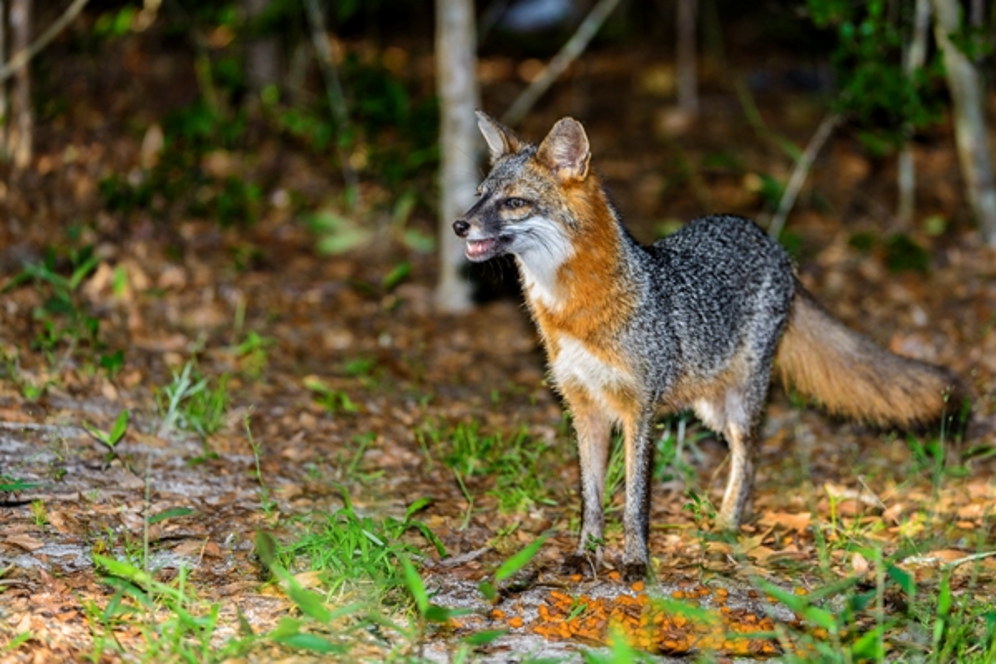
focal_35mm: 220
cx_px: 498
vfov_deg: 6.2
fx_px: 6086
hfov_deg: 9.4
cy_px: 332
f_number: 4
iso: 500
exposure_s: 1/160
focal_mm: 220
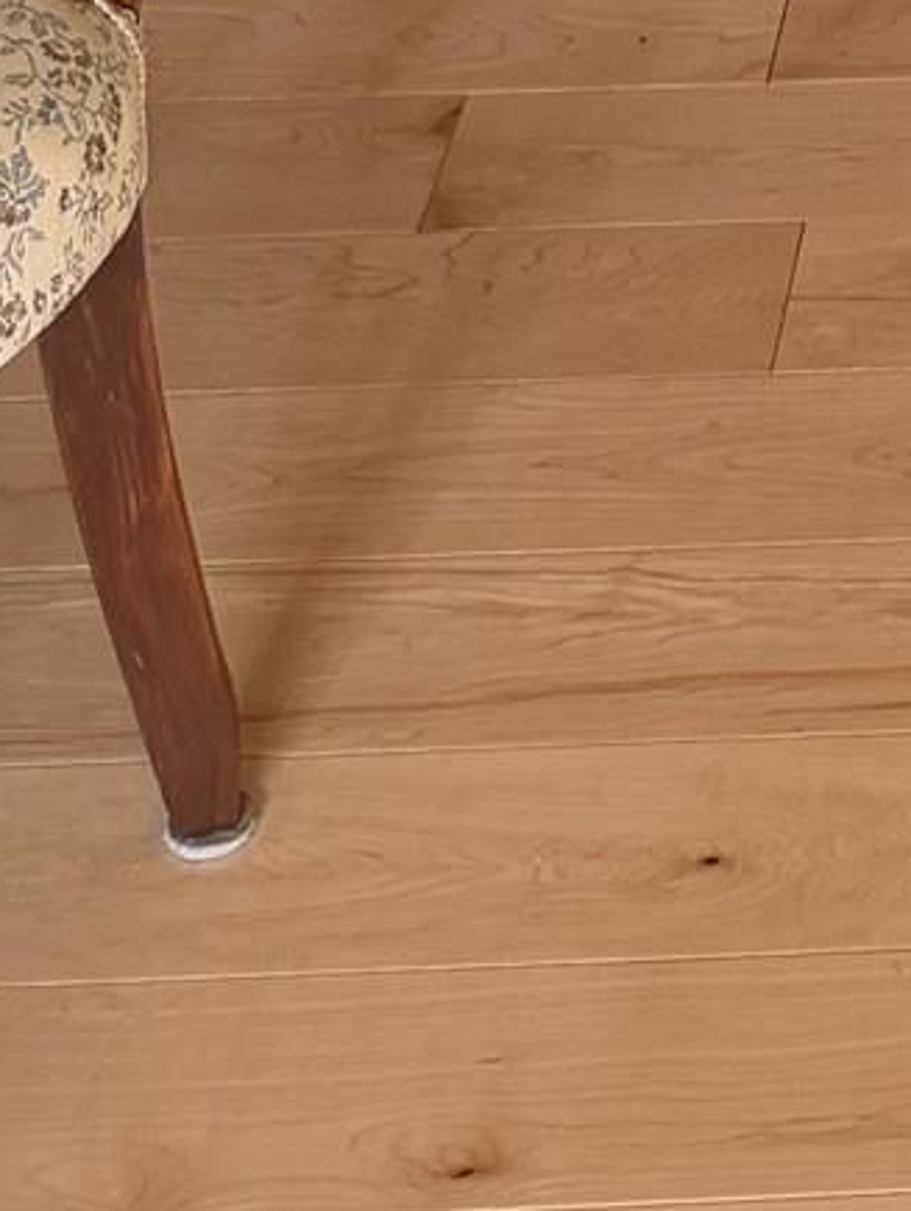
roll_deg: -0.7
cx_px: 1855
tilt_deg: -8.6
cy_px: -1949
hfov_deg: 10.7
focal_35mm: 127
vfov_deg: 11.7
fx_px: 4450
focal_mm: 6.76
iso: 125
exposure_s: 1/123
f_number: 1.78
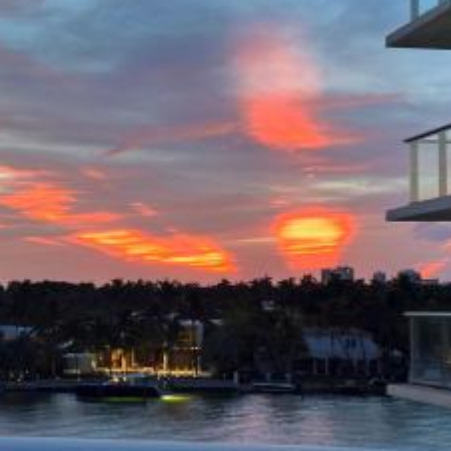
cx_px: 190
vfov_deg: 23.0
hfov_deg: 23.0
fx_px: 1106
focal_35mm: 75
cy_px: 257
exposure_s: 1/40
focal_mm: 6.86
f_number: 1.78
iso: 250
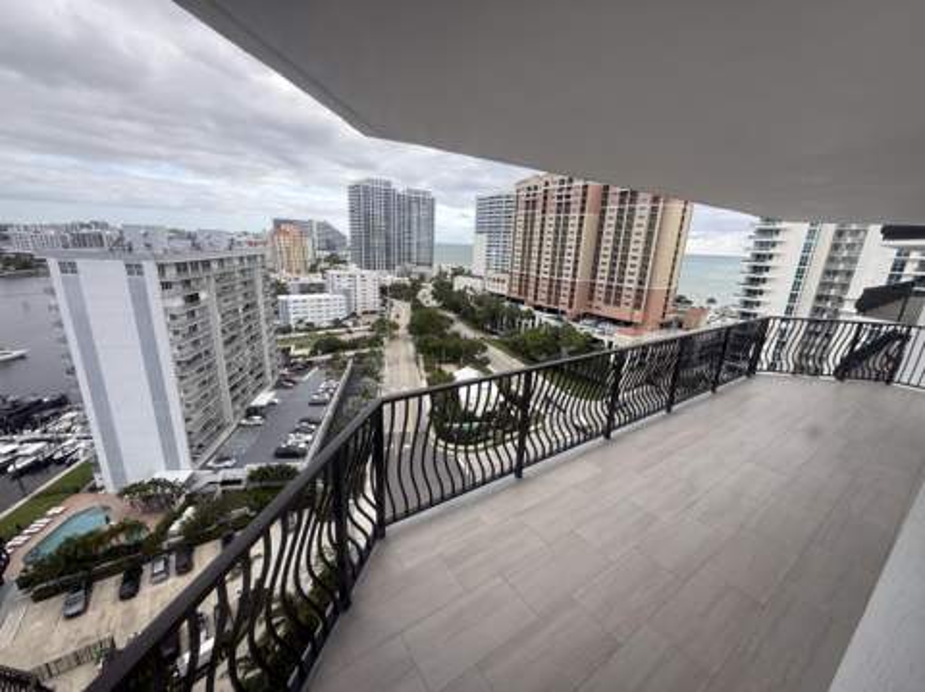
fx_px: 374
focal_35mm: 14
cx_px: 462
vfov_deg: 85.6
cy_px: 346
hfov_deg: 102.1
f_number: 2.2
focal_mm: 2.22
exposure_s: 1/264
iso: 50
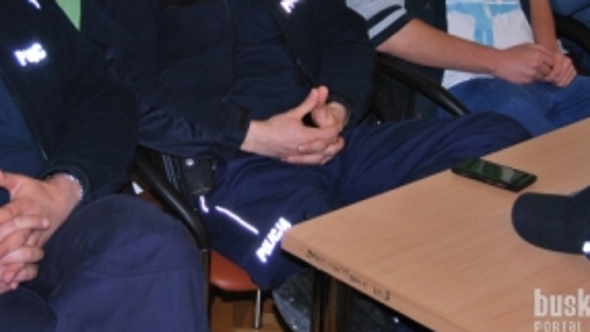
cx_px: 219
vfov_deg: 15.5
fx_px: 1205
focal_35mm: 77
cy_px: 20
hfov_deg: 27.4
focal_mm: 28
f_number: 4.2
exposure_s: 1/60
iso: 200
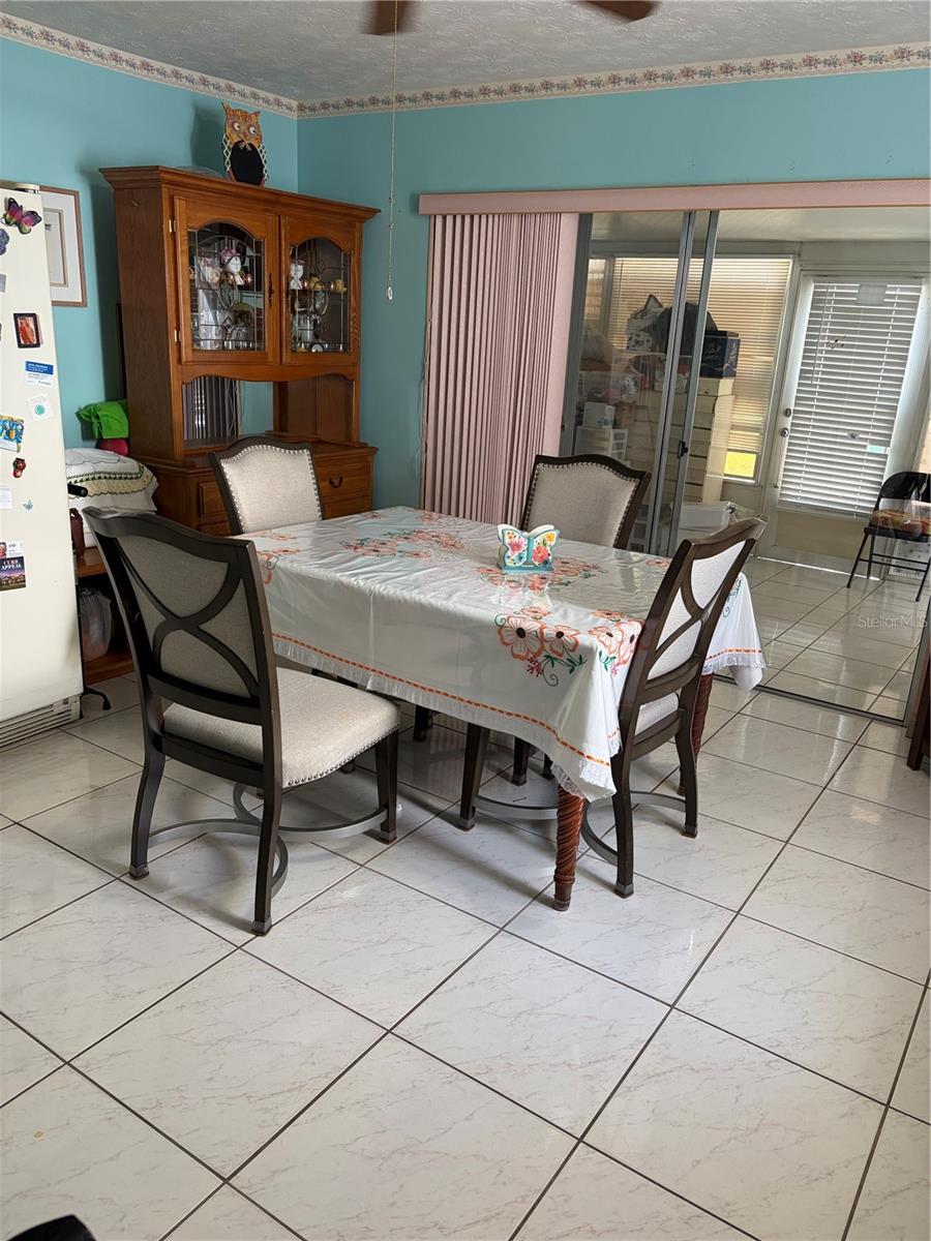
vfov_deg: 67.3
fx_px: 932
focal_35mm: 26
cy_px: 620
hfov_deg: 53.1
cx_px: 466
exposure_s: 1/62
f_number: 1.6
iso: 125
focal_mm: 5.96
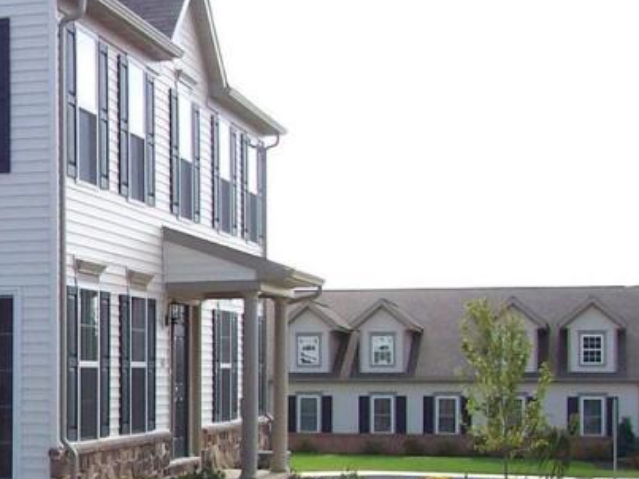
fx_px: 1735
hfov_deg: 19.5
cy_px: 324
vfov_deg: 15.7
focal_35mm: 94
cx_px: -160
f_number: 5.6
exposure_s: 1/250
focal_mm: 5.6
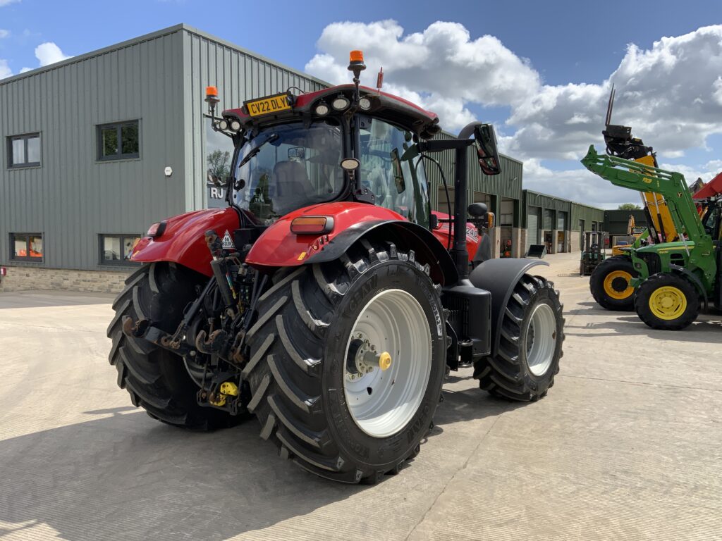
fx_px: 605
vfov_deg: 48.2
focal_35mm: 29
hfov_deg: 61.7
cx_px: 361
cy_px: 270
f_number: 1.8
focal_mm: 3
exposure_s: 1/1730
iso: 16
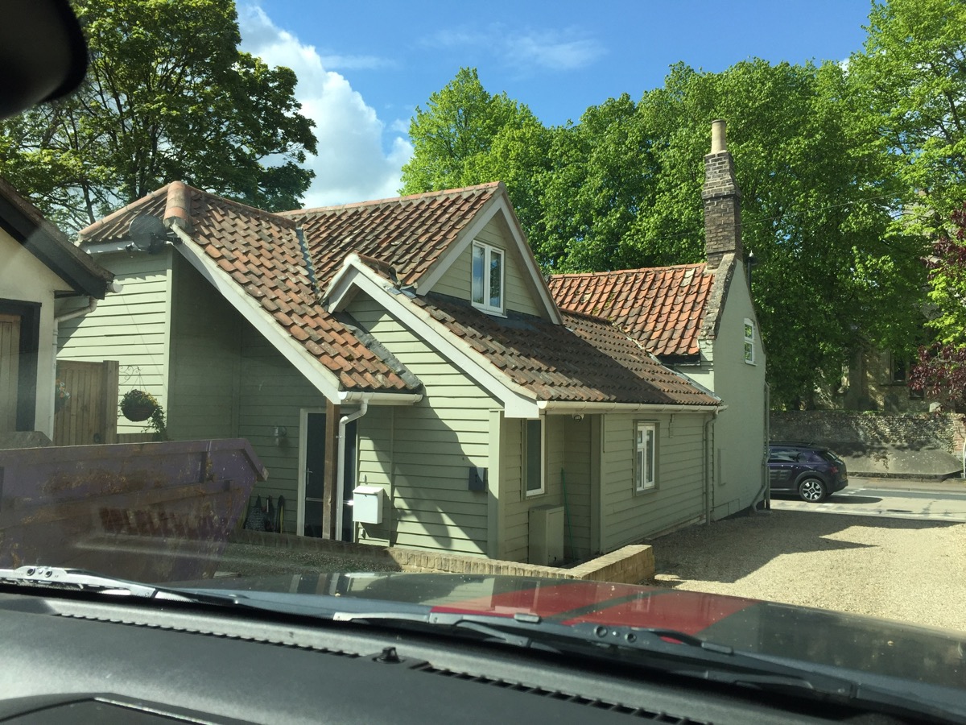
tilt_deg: +3.3
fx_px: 809
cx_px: 483
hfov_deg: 61.7
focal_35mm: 29
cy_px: 362
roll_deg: -0.2
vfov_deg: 48.2
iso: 32
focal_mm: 4.15
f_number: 2.2
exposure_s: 1/1130
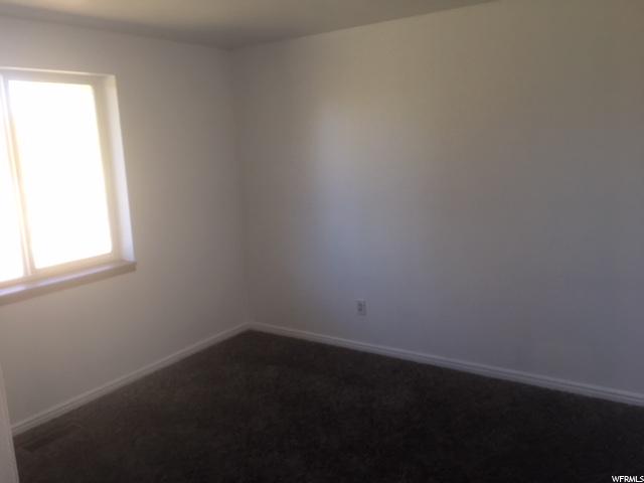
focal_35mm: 29
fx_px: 540
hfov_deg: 61.7
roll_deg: +2.5
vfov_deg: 48.2
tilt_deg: -10.1
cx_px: 322
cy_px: 242
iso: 32
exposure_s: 1/60
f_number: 2.2
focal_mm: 4.15
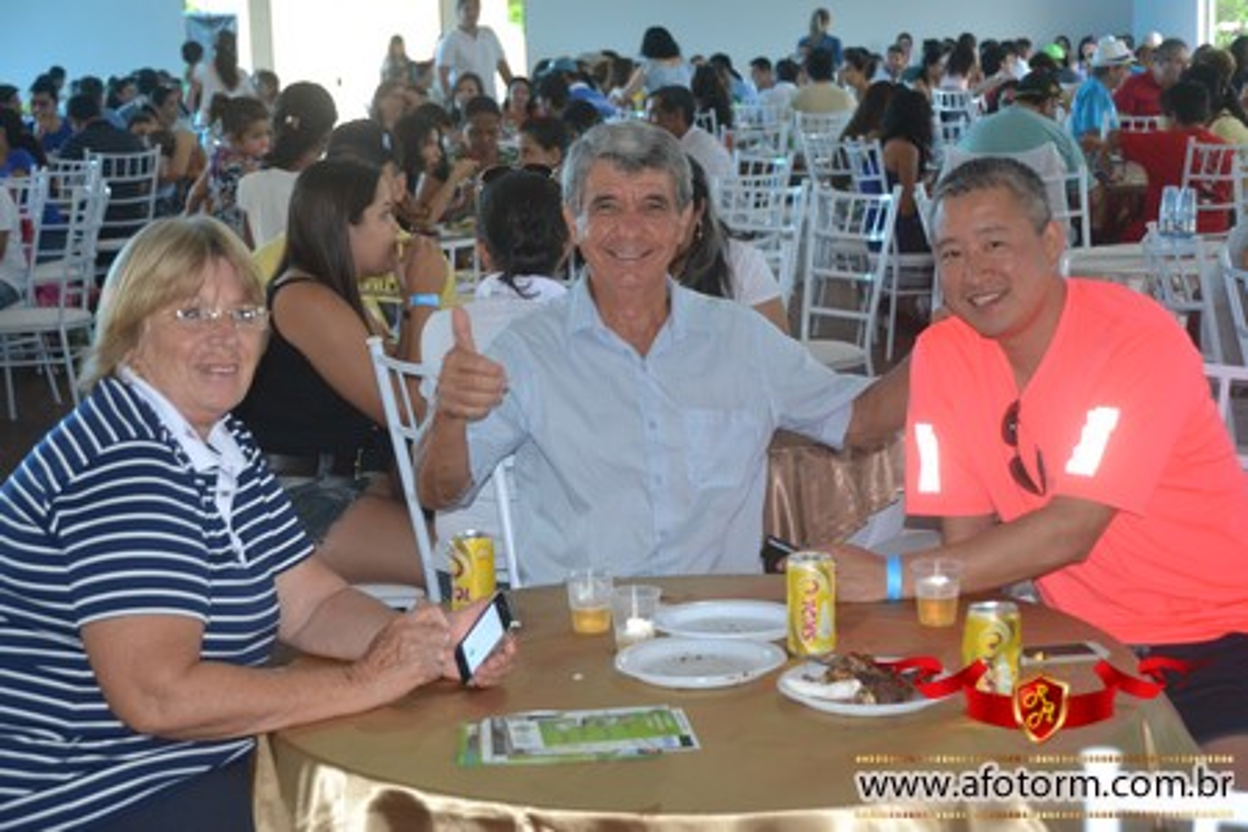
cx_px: 624
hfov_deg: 30.5
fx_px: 2288
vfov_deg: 20.6
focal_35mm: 66
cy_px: 416
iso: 1400
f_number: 4.5
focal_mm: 44
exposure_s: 1/60
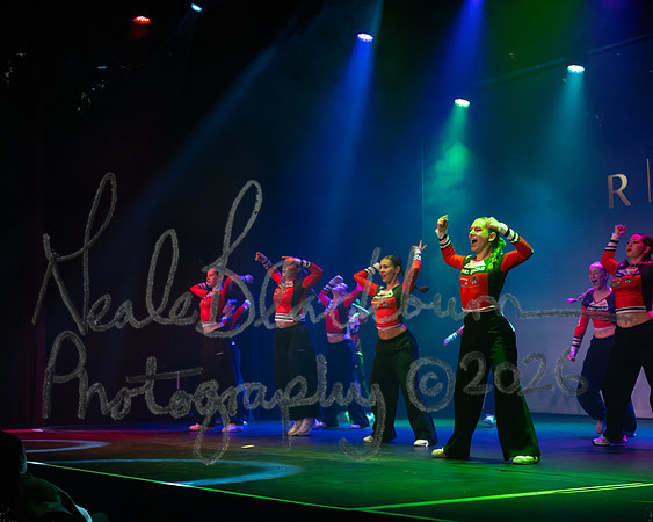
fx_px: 1088
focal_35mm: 56
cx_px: 282
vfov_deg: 27.0
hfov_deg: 33.3
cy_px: 261
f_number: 5
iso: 6400
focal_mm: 50
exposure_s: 1/400
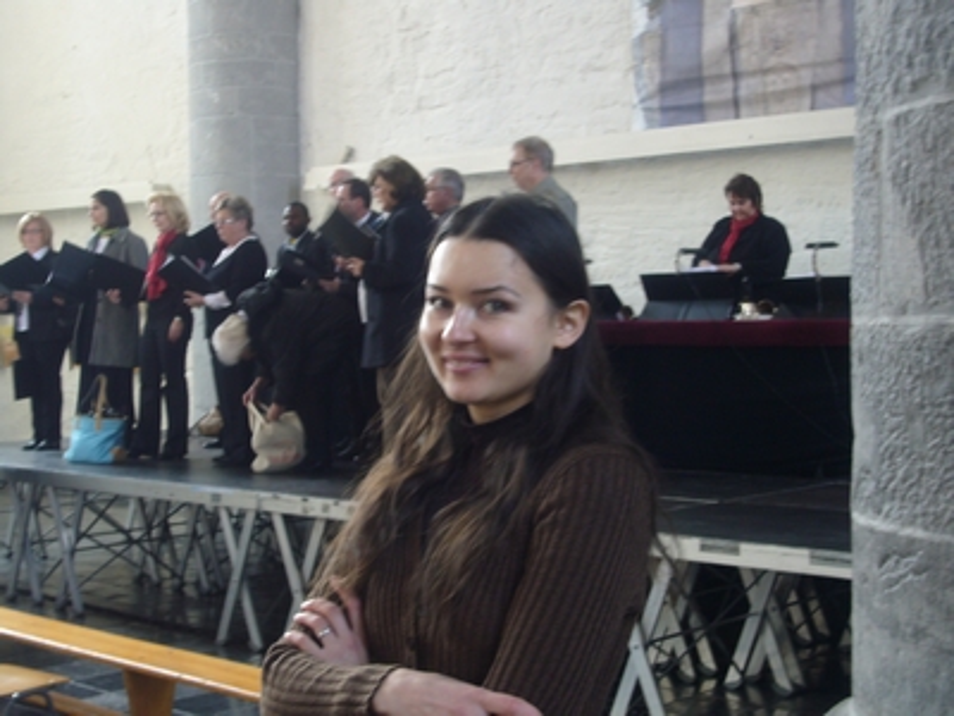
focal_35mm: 58
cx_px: 477
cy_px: 358
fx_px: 1598
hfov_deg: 33.2
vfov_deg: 25.2
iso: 100
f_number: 4
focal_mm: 9.6
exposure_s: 1/8
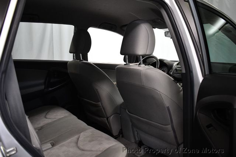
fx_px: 203
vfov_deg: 42.3
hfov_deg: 60.3
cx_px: 118
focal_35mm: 31
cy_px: 78
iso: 2000
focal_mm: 21
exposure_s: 1/125
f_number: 3.8
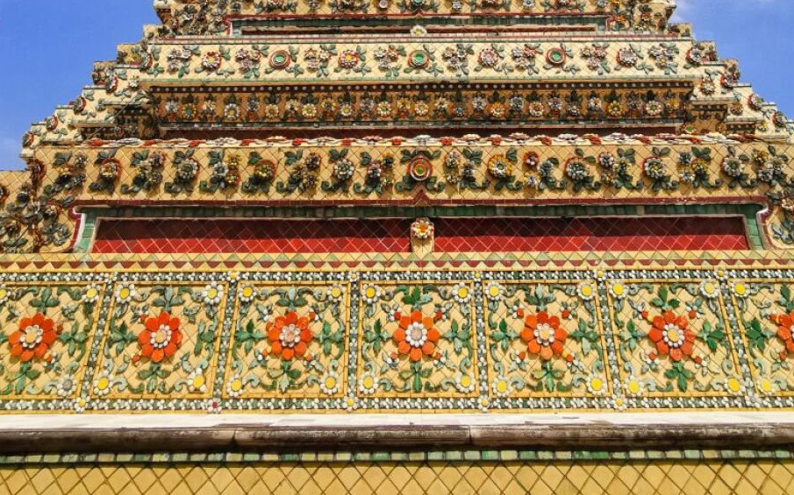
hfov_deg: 62.9
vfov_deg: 37.9
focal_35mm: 30
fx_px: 649
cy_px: 18
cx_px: 416
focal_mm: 2.35
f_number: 2.2
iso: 50
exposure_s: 3
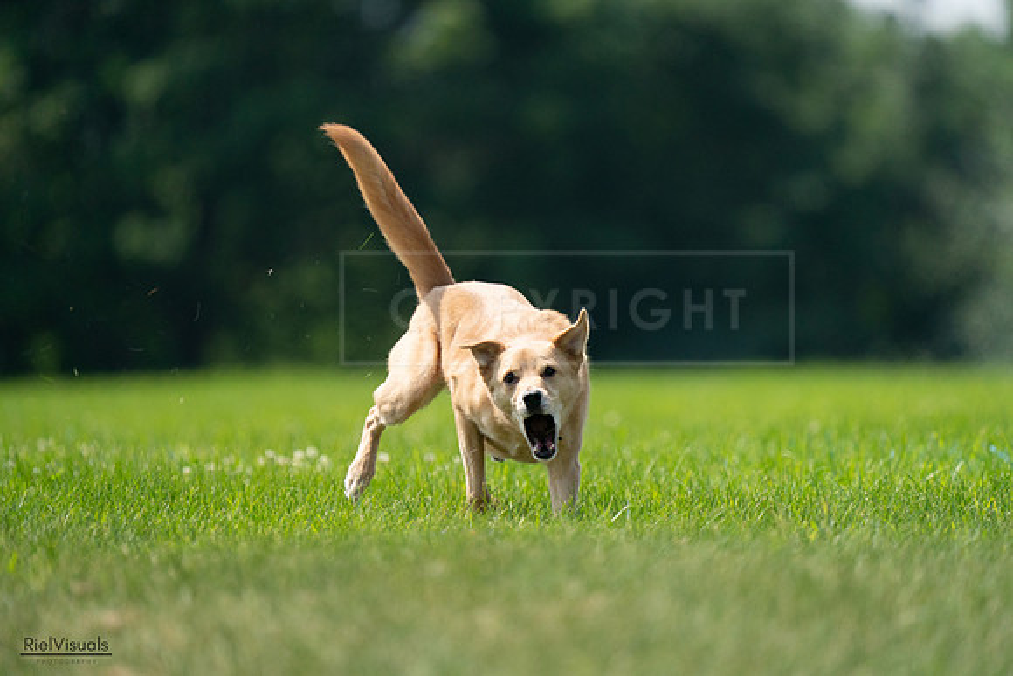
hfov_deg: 3.4
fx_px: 16886
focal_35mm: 600
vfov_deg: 2.3
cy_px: 338
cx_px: 506
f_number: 6.3
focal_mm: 600
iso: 1600
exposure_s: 1/4000
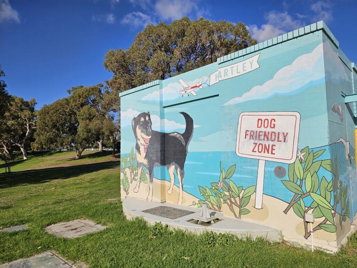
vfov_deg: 58.9
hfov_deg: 73.9
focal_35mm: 23
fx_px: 237
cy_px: 134
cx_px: 178
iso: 10
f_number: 1.7
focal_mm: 6.3
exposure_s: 1/2265
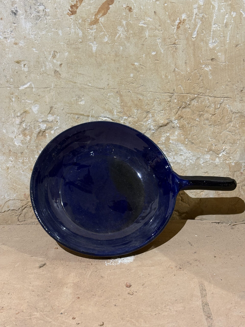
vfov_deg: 36.8
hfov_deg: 28.0
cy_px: 164
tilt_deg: -16.1
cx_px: 122
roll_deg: +2.7
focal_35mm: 52
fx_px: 491
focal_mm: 5.96
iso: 125
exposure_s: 1/33
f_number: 1.6
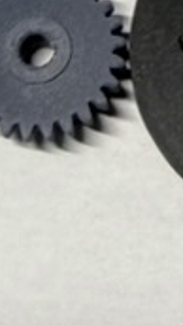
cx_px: 223
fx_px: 629
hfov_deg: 15.9
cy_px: 21
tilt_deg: -66.6
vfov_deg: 27.7
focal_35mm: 73
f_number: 2.2
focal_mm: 2.22
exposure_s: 1/99
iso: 64
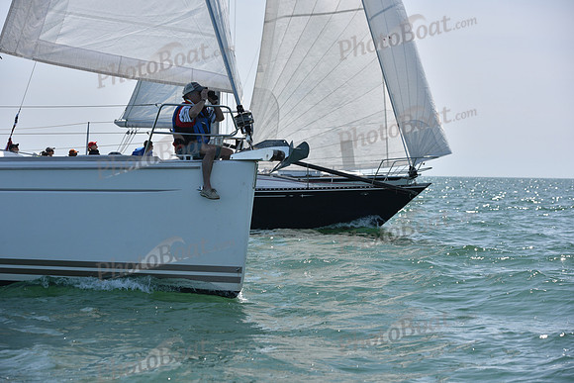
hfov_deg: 20.8
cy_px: 192
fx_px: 1563
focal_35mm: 98
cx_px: 287
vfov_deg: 14.0
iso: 320
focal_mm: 98
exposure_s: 1/800
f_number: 5.6
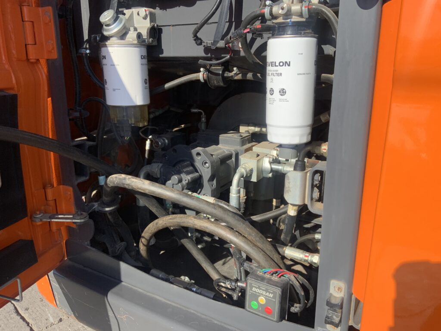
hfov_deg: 61.7
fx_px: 369
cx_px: 220
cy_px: 166
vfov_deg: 48.2
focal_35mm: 29
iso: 16
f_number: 1.8
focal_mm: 3
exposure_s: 1/1015
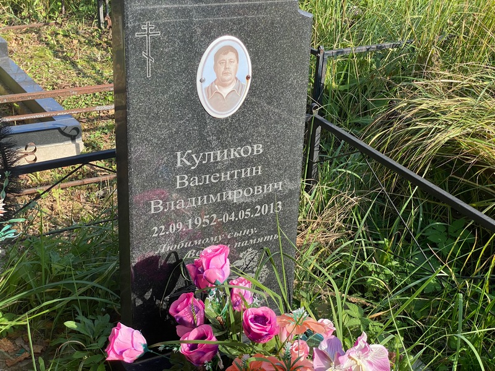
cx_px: 248
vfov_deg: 28.0
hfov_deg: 36.8
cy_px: 186
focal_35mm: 52
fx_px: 744
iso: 20
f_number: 2
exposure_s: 1/440
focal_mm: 6
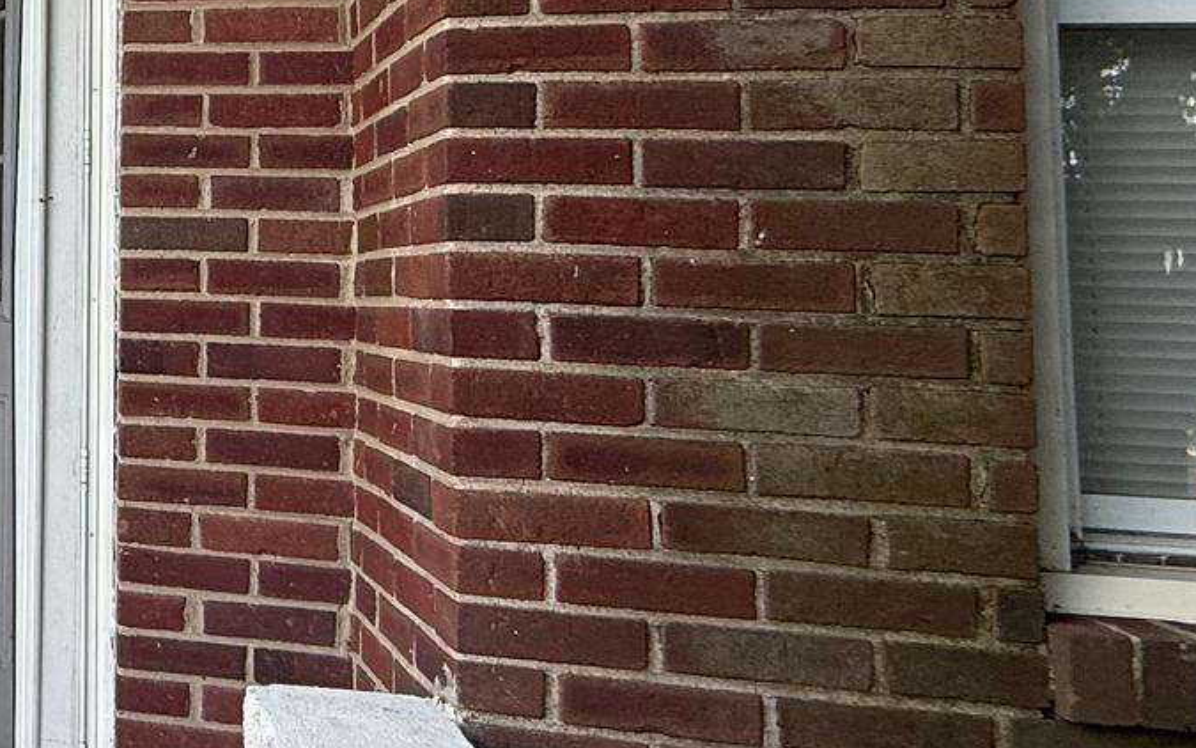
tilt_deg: +5.3
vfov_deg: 28.0
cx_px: -402
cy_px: 156
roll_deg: -2.6
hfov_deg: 32.1
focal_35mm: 45
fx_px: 1467
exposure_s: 1/111
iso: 50
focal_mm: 2.22
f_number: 2.2
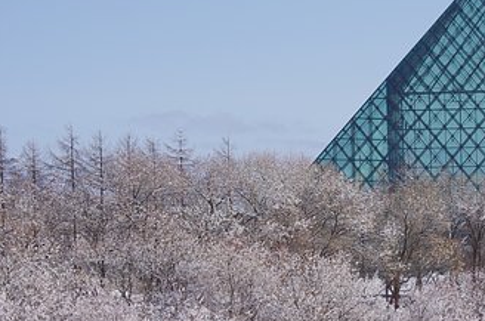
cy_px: 186
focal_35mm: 164
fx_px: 2204
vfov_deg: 8.3
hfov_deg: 12.6
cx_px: 281
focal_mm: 70
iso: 200
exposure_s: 1/1000
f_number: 5
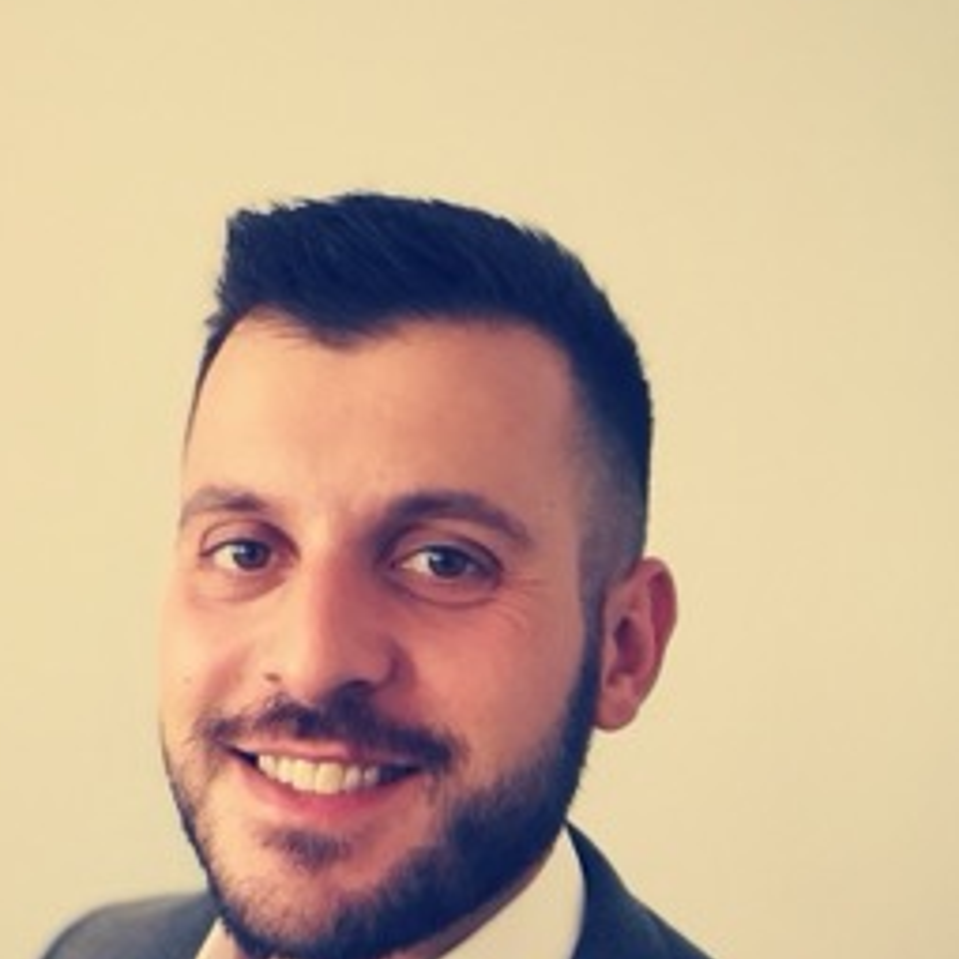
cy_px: 842
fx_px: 1881
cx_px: 256
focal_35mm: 60
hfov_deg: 28.2
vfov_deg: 27.7
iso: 200
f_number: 1.6
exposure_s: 1/50
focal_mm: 3.95
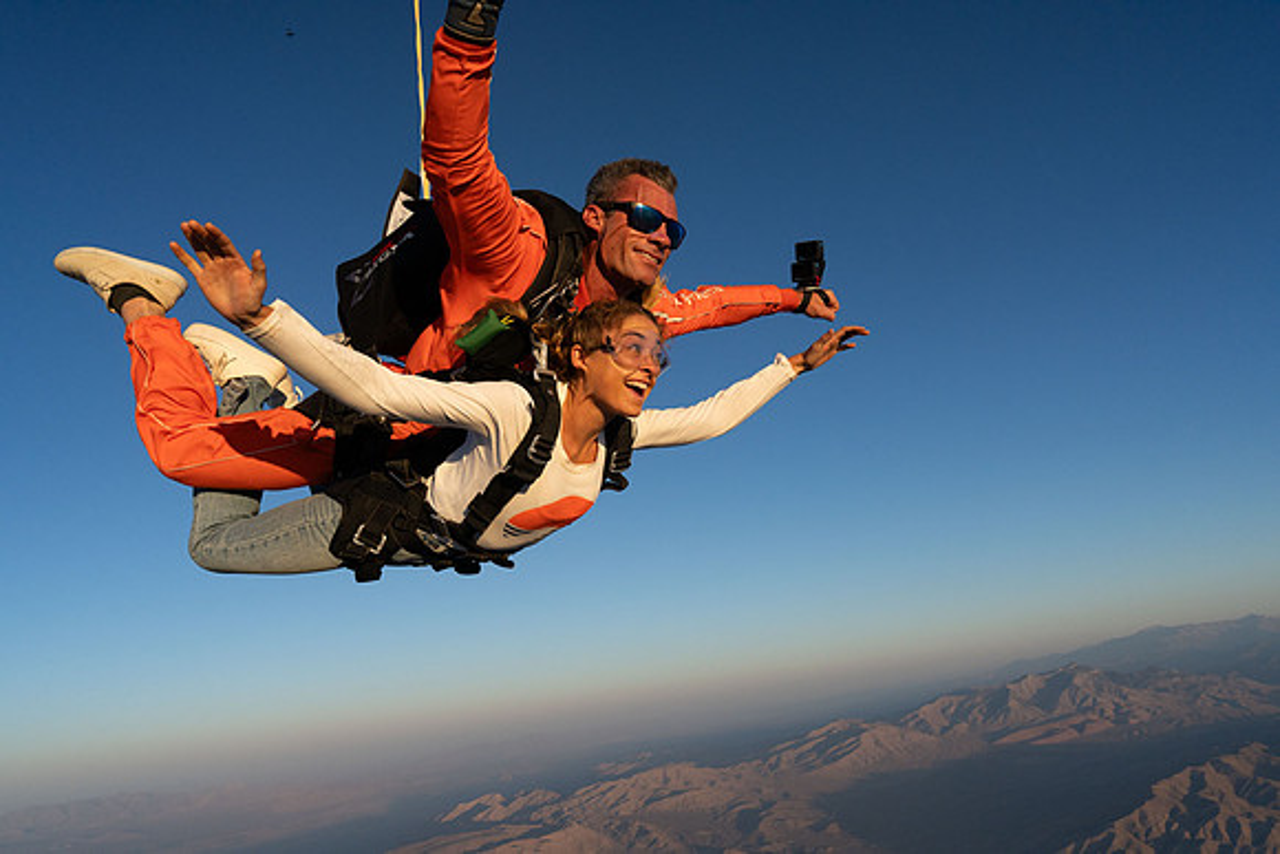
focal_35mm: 24
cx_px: 640
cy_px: 427
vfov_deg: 53.2
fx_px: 853
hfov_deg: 73.7
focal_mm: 24
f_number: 9
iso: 1250
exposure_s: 1/2000
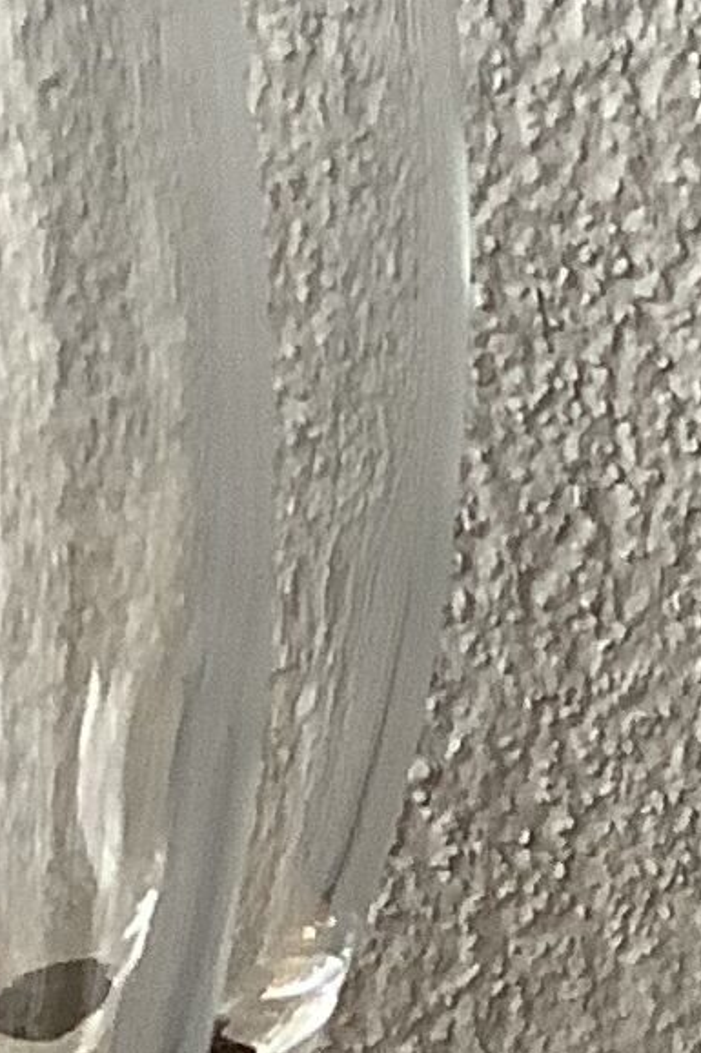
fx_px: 5319
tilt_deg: -15.7
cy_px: 1425
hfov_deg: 7.3
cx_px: 1407
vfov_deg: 11.0
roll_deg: -0.6
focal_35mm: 182
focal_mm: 3.3
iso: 125
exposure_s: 1/60
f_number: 2.4
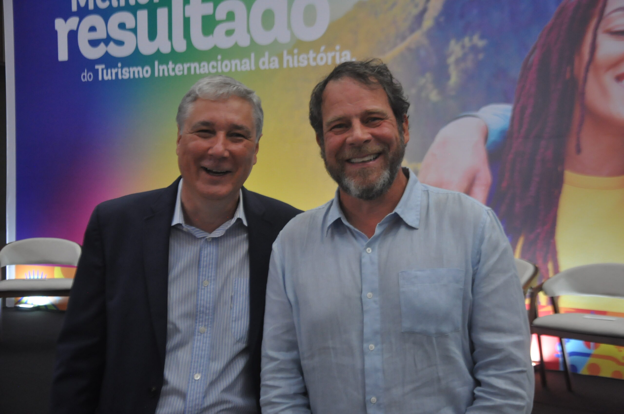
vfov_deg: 26.4
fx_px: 883
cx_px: 312
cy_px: 207
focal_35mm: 51
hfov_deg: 38.9
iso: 1250
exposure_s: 1/100
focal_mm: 34
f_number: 4.2
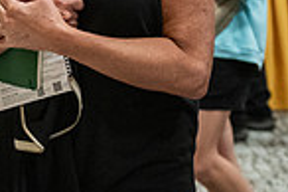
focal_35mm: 191
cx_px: -217
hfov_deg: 10.2
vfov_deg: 7.1
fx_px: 1526
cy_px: -60
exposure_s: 1/200
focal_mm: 48
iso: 3200
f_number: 3.2
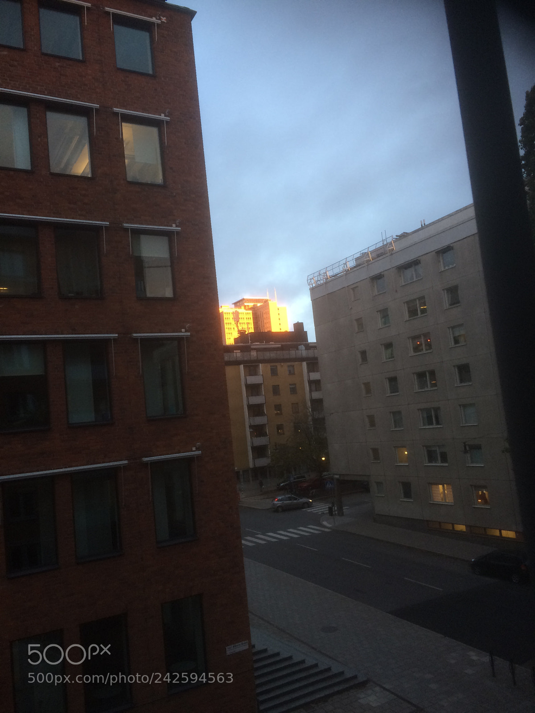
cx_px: 268
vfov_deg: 61.7
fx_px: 598
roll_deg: +5.7
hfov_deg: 48.2
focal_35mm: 29
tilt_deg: +3.4
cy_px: 356
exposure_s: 1/33
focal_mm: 4.15
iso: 40
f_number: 2.2
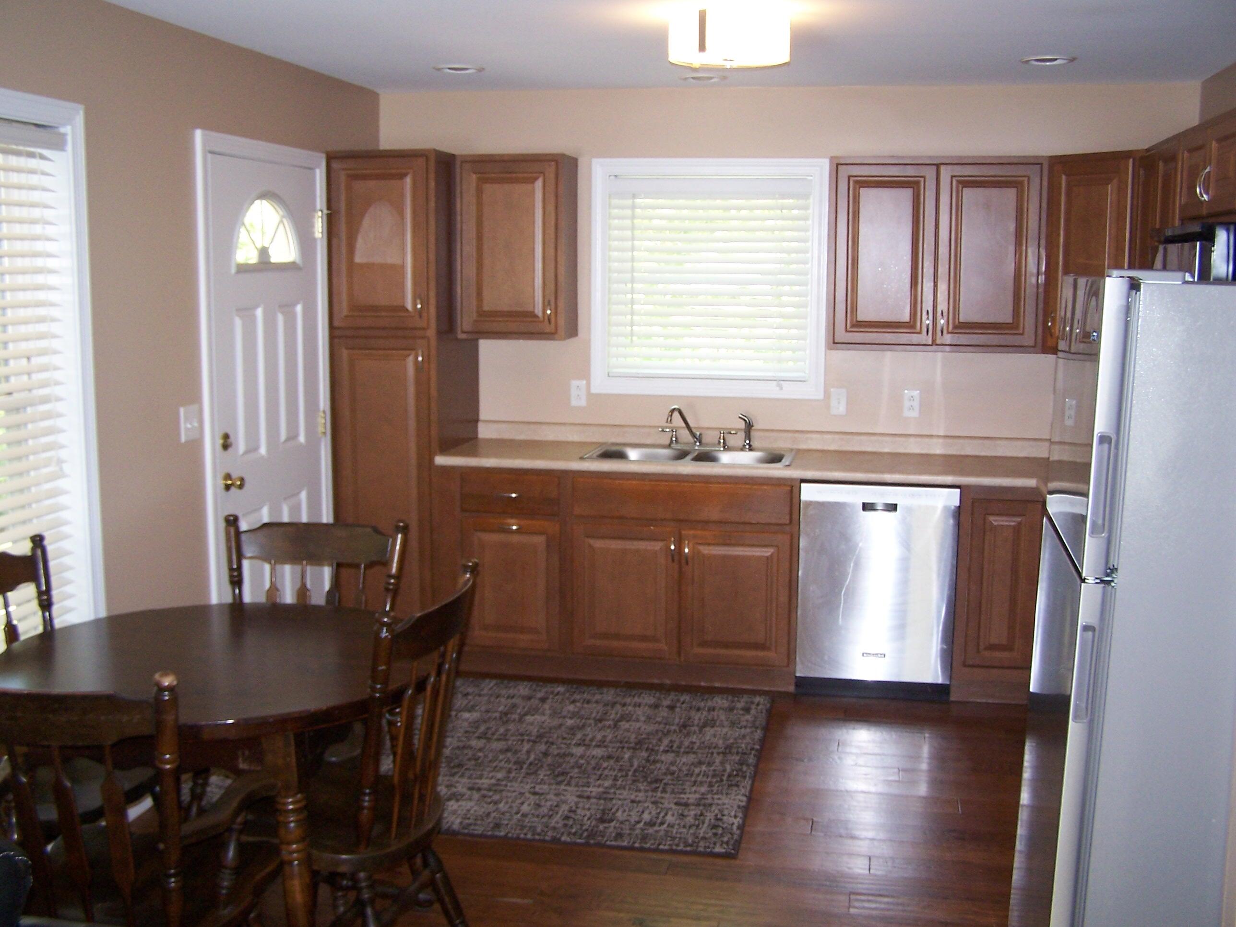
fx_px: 1357
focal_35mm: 38
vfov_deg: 37.7
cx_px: 618
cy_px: 464
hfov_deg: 49.0
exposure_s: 1/60
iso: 140
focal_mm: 6.3
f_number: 2.8
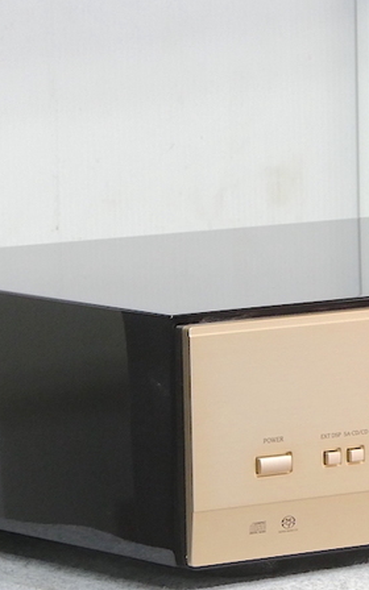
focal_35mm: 325
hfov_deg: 4.0
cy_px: 389
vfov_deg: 6.5
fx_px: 5229
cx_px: 323
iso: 200
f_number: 5.4
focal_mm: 25.6
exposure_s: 1/8
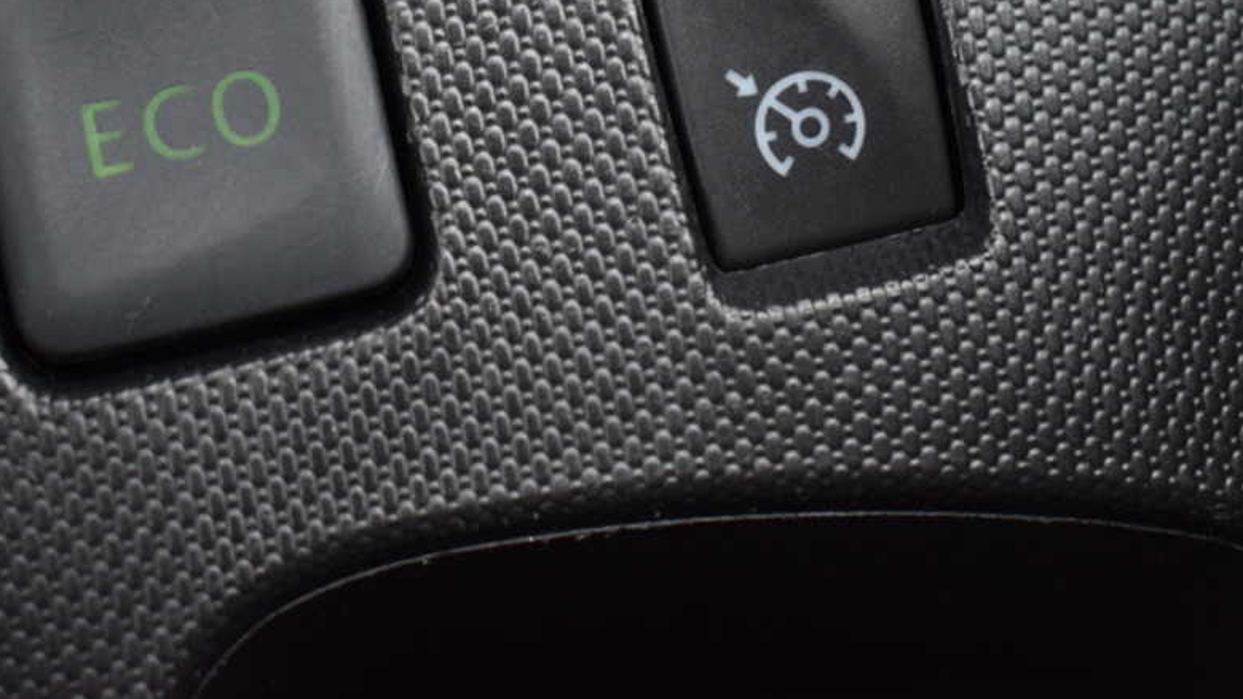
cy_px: -31
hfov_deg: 22.2
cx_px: 574
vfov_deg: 12.4
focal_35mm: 96
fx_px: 3164
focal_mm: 34
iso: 1000
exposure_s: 1/125
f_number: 4.5
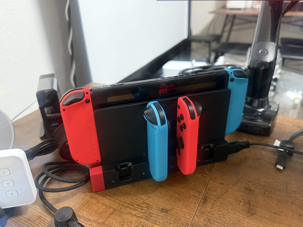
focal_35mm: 25
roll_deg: +2.0
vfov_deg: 54.9
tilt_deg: -27.2
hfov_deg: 69.4
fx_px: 219
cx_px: 153
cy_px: 111
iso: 800
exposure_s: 1/60
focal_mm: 6.76
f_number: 1.78
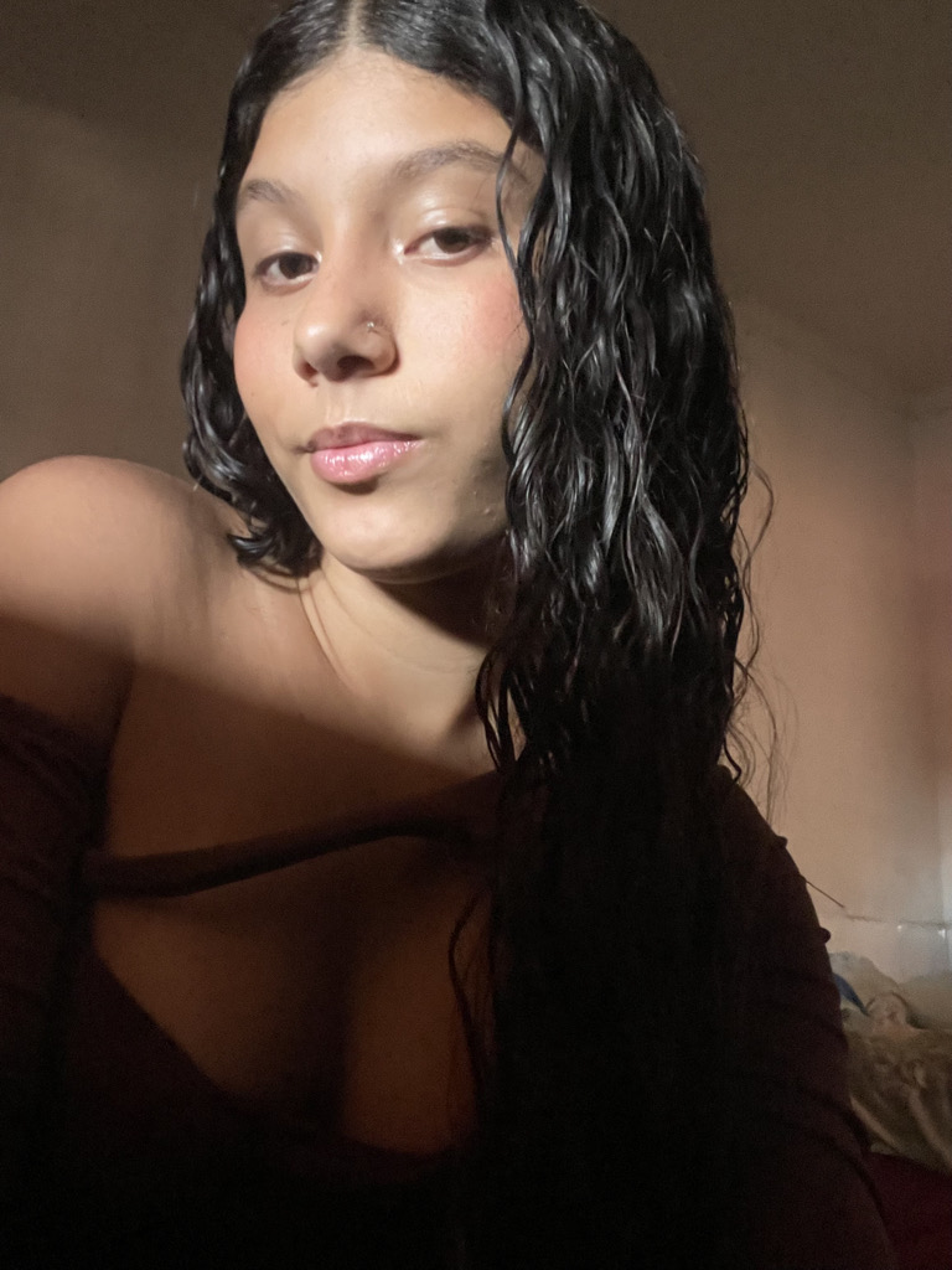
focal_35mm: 30
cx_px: 476
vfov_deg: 60.0
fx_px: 1100
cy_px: 635
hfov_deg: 46.8
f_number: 2.2
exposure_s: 1/30
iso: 640
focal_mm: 2.71
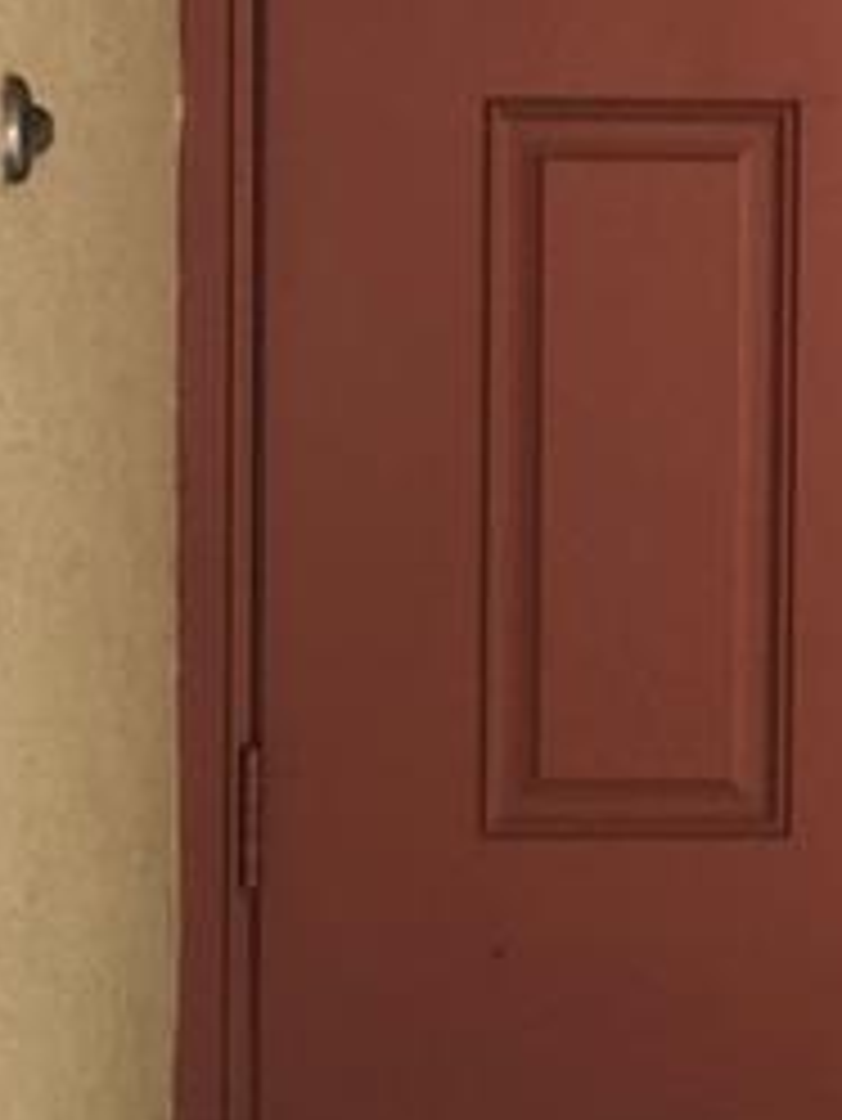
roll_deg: -1.2
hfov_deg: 8.3
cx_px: 1171
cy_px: -85
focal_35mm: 176
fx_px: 5703
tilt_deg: -5.6
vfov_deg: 11.1
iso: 160
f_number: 2.8
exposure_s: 1/30
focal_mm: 6.6
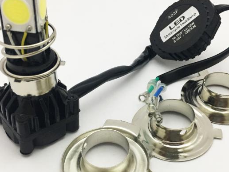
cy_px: 89
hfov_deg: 42.0
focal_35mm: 45
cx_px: 127
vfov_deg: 32.2
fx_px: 298
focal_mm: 4.15
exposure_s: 1/30
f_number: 2.2
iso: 125
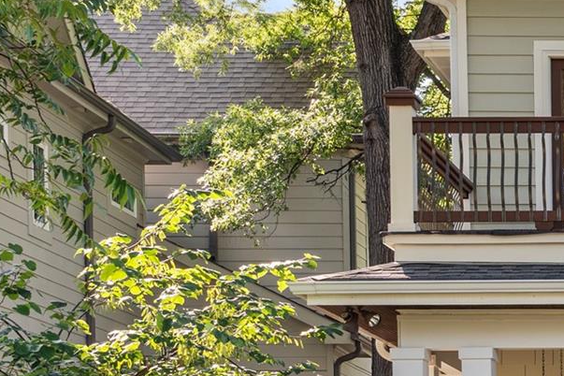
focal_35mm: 146
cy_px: 333
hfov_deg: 13.1
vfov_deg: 9.4
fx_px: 2287
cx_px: 920
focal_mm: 43
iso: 160
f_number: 9
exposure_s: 1/25
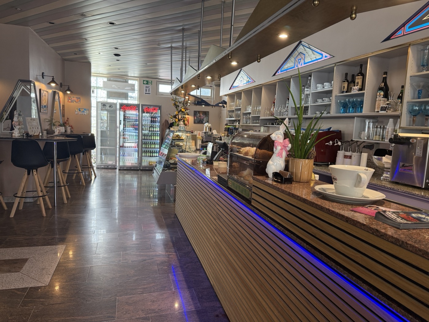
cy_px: 161
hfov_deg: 71.6
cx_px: 214
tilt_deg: -6.5
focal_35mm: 24
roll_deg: -2.7
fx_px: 297
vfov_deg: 56.8
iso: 160
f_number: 1.78
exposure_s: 1/100
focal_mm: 6.76
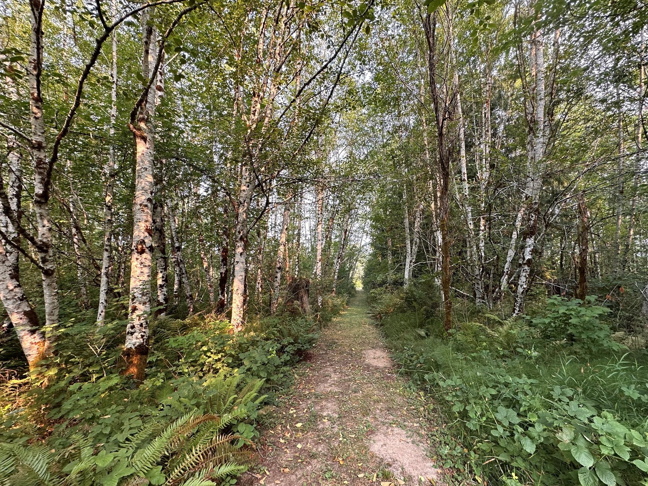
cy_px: 258
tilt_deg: +5.2
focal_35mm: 15
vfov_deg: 81.7
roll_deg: +1.2
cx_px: 344
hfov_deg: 98.0
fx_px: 281
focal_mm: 2.22
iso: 100
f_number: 2.2
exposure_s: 1/99
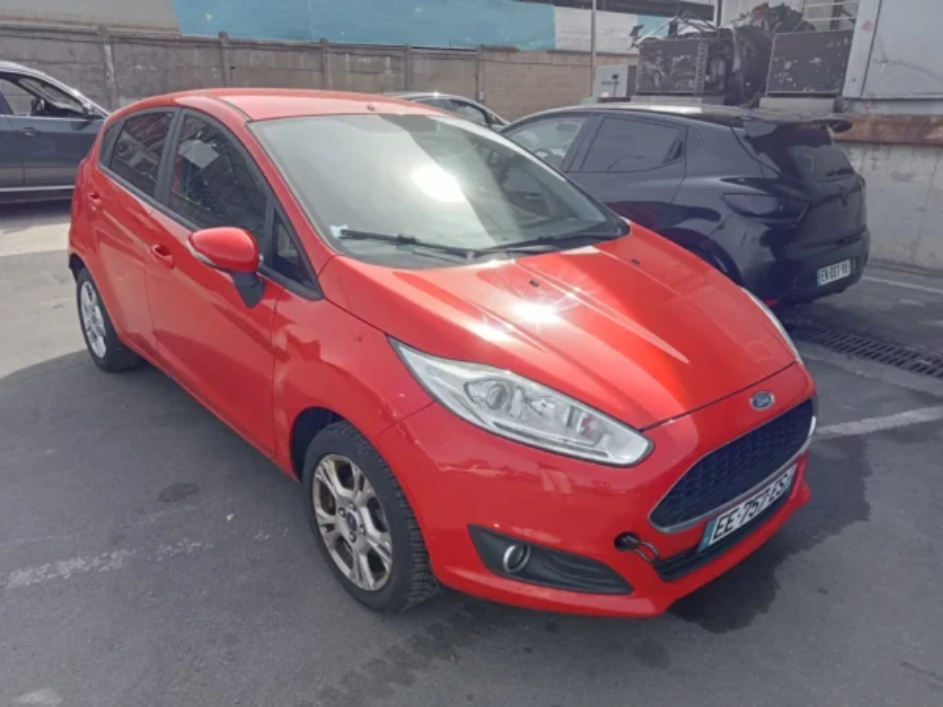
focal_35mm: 28
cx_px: 472
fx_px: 763
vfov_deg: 49.7
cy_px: 354
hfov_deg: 63.4
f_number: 2.2
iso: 100
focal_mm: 3.46
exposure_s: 1/269
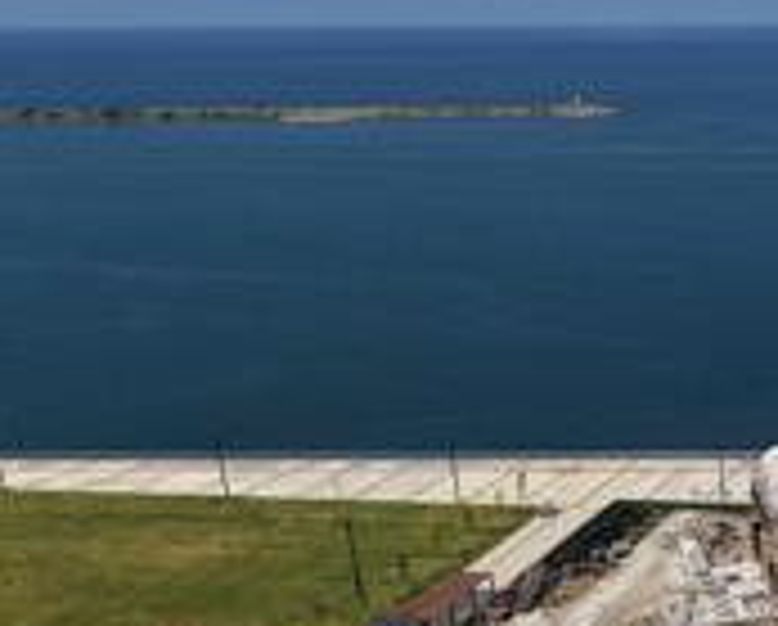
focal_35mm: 63
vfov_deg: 23.9
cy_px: 509
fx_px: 1453
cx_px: 1039
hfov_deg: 25.4
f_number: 1.8
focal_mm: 8.67
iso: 120
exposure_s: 1/240
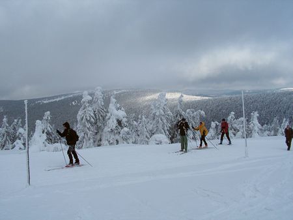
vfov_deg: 39.6
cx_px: 146
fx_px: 305
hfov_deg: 51.4
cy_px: 110
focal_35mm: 36
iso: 100
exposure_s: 1/1250
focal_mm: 6
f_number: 4.8
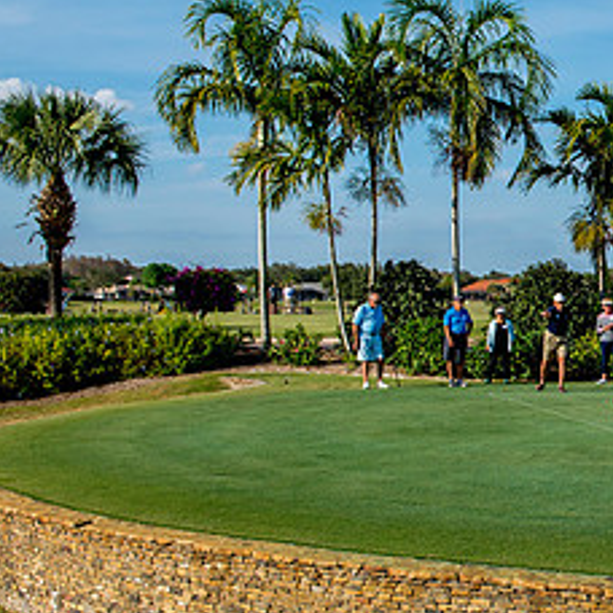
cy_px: 313
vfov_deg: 23.7
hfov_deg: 22.2
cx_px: 695
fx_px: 1463
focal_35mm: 73
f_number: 9
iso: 320
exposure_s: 1/500
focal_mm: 32
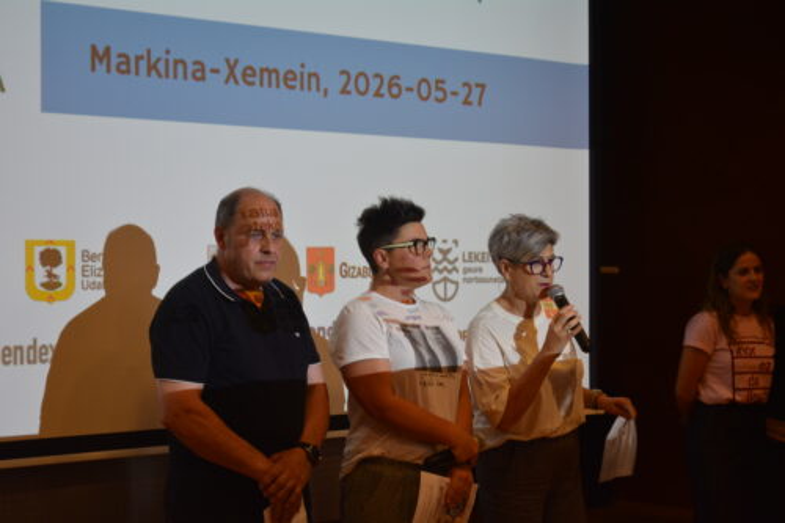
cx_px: 392
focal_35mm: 82
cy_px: 262
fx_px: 1798
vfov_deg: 16.5
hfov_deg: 24.6
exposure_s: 1/60
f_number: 5.6
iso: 800
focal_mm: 55
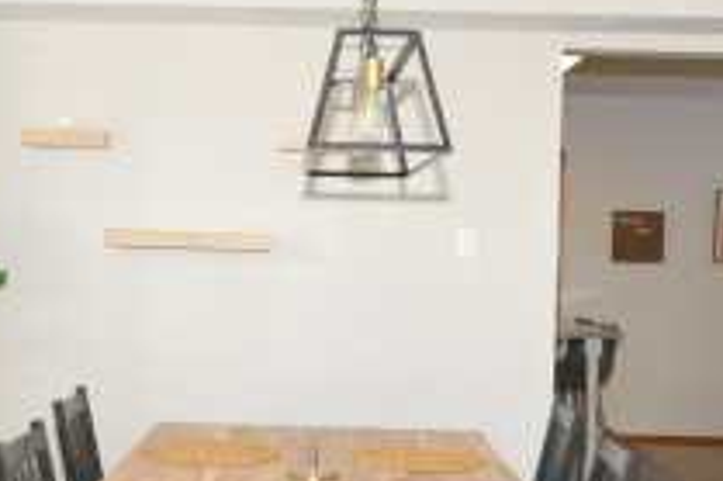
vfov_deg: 25.0
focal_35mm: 54
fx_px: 1084
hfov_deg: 36.7
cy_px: 263
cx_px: 272
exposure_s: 1/60
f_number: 4
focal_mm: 10
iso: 800
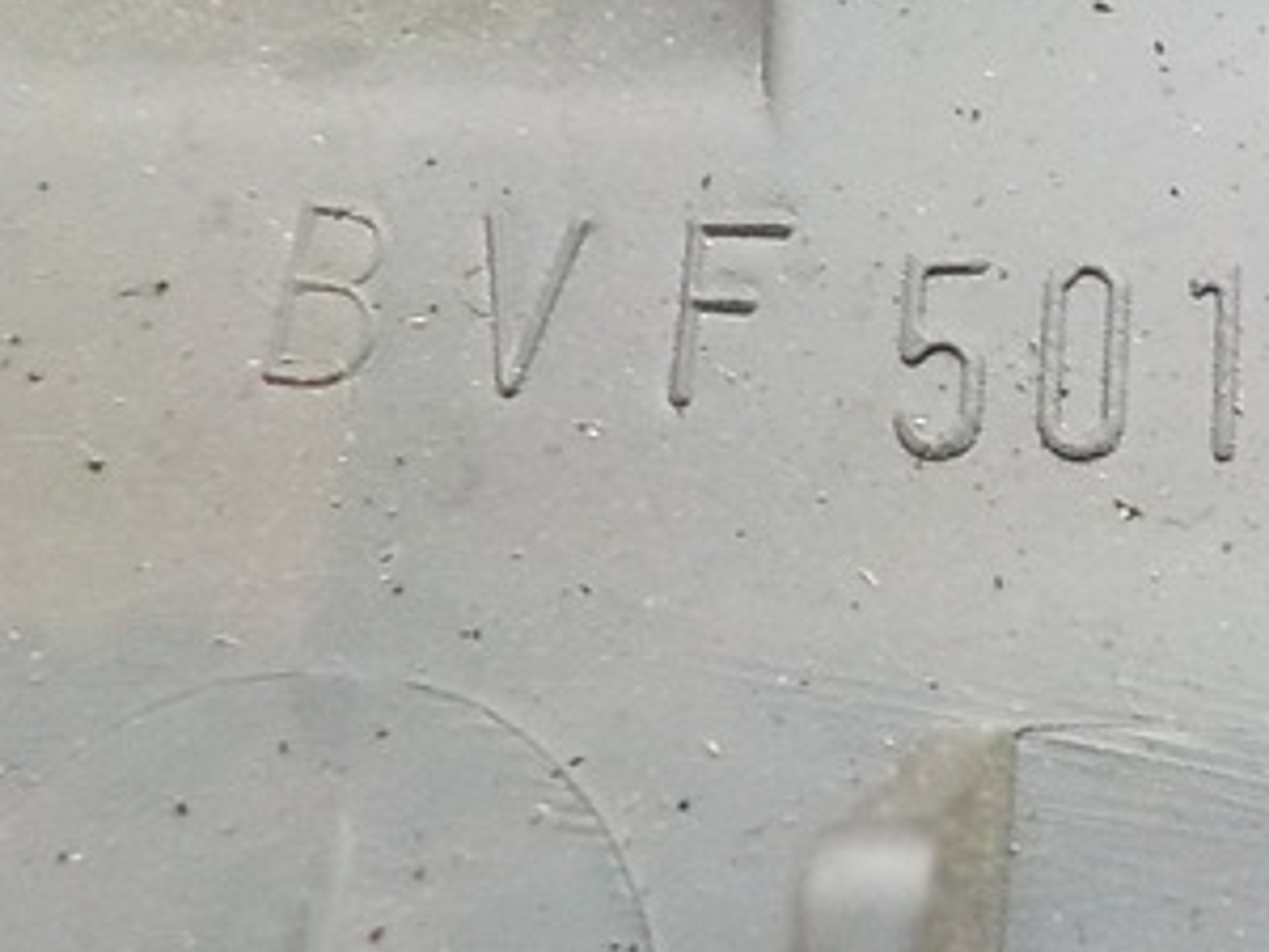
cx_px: 1345
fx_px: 2346
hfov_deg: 28.0
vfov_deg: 22.8
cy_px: 283
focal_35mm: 64
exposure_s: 1/50
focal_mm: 4.1
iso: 800
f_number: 3.3
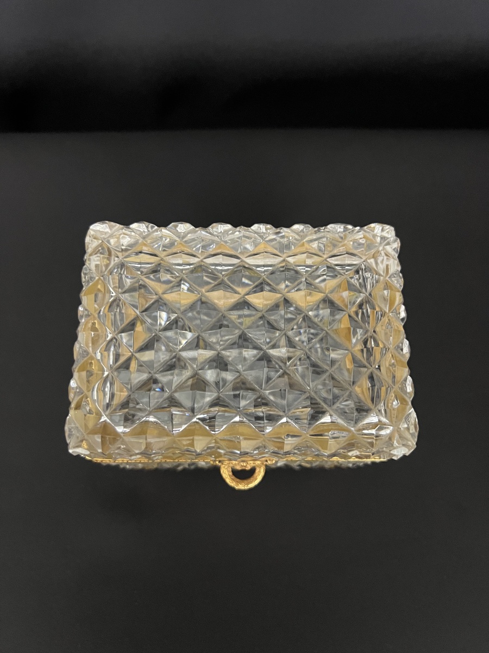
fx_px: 490
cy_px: 326
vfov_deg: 67.3
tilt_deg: -72.9
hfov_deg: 53.1
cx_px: 244
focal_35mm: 26
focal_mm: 5.7
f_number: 1.5
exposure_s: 1/40
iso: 640
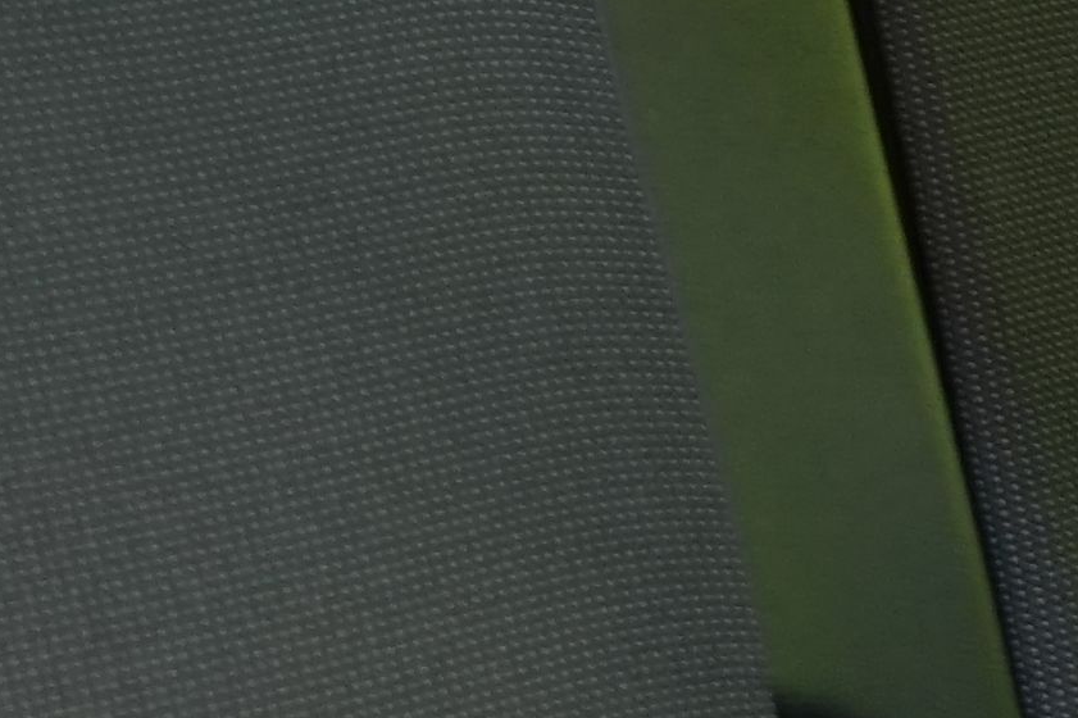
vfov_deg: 6.6
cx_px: 1520
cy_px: 338
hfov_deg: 9.7
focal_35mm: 207
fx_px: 6196
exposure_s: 1/30
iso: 1000
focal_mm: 29
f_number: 3.5
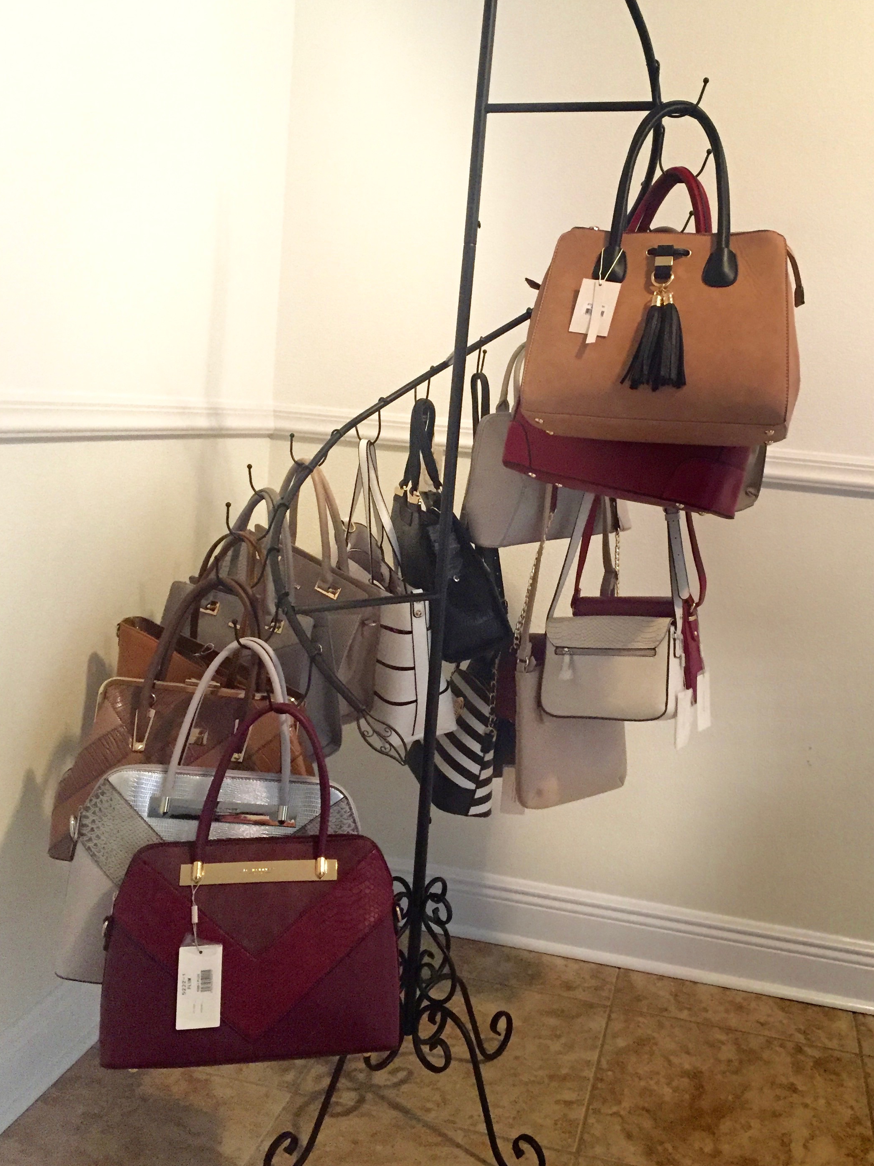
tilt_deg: -5.4
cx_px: 495
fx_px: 1145
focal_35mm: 34
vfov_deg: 53.8
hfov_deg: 41.7
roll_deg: -4.5
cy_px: 503
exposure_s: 1/30
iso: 250
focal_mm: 4.15
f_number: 2.2
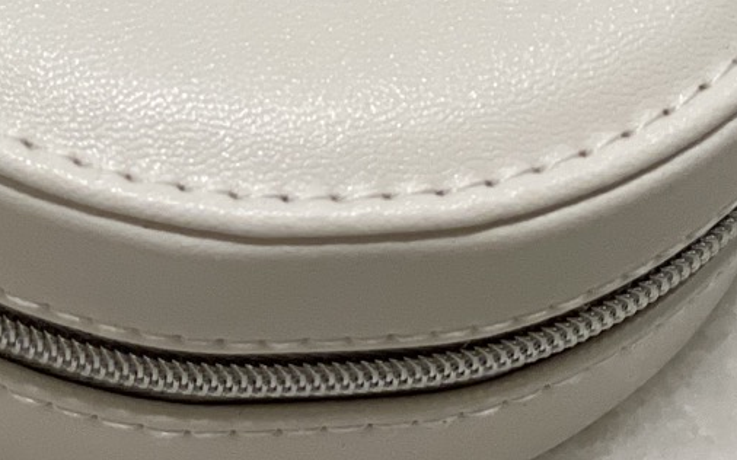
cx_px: -325
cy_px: -164
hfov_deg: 10.4
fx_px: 3936
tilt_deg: -55.4
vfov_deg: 6.6
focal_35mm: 196
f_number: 2
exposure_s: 1/120
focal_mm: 6
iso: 200
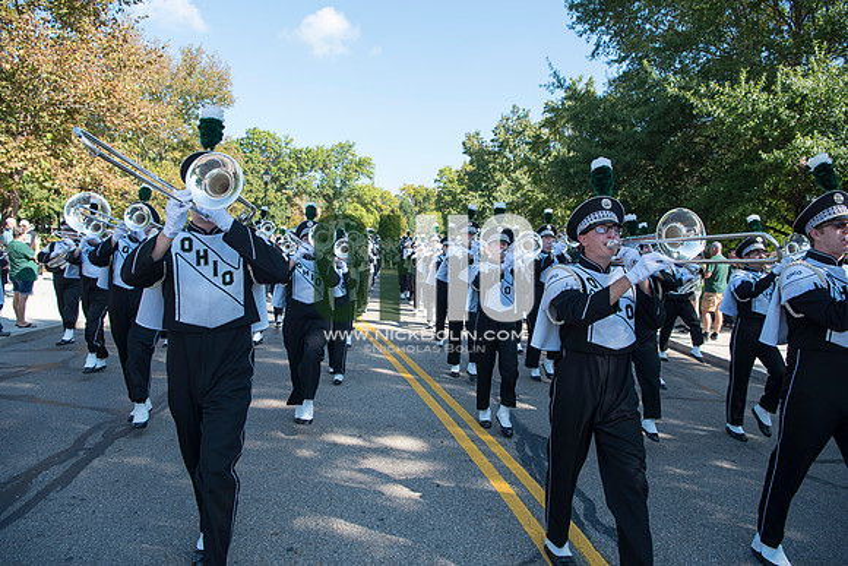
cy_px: 283
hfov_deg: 73.7
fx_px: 565
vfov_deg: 53.2
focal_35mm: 24
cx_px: 424
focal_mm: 24
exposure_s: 1/500
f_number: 5.6
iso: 200
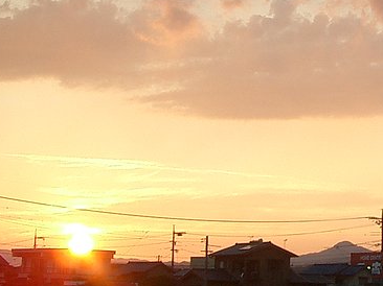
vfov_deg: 14.9
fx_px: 1084
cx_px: 453
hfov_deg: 19.0
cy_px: 25
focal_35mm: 98
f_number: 4.3
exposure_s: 1/100
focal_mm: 5.8
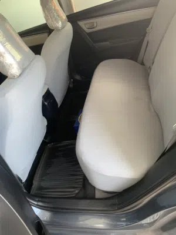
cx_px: 88
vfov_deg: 67.3
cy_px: 118
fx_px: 176
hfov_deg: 53.1
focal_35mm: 26
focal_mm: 4.25
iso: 125
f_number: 1.8
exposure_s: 1/60
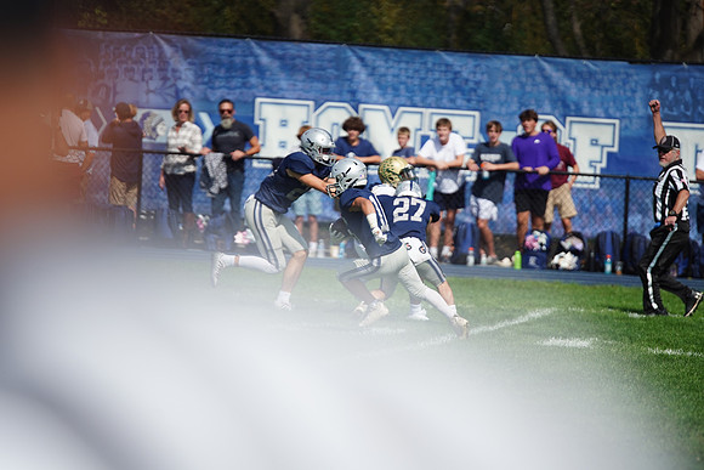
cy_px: 235
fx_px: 5868
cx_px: 352
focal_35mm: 300
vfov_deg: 4.6
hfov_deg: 6.9
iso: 400
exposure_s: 1/6400
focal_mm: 300
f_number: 2.8
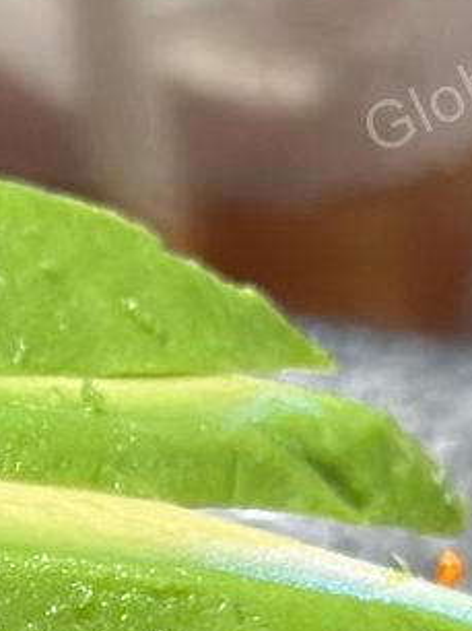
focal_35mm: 335
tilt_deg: -29.3
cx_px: -569
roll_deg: -3.9
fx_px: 6099
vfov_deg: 5.8
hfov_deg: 4.4
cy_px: 1244
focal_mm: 6.86
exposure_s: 1/120
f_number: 1.78
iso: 200
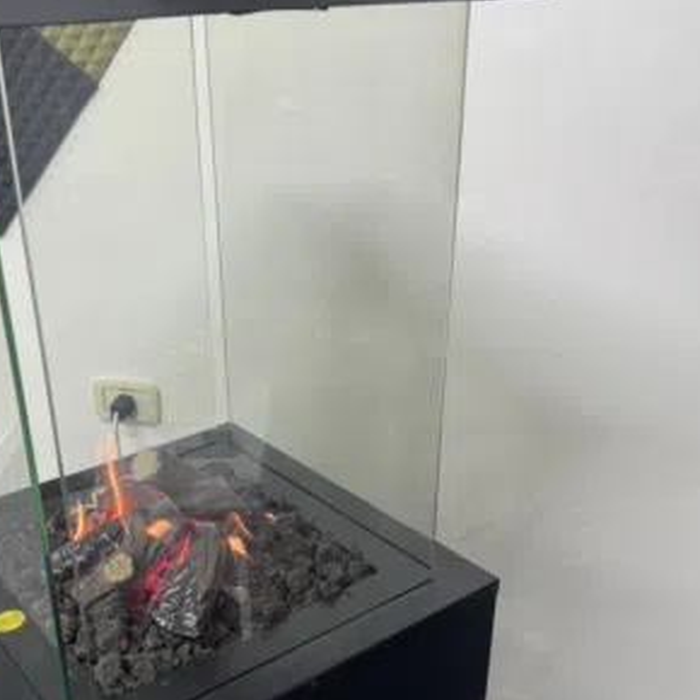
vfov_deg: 42.5
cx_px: 253
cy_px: 441
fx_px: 892
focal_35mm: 39
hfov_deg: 42.4
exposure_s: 1/100
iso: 125
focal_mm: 6.76
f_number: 1.78
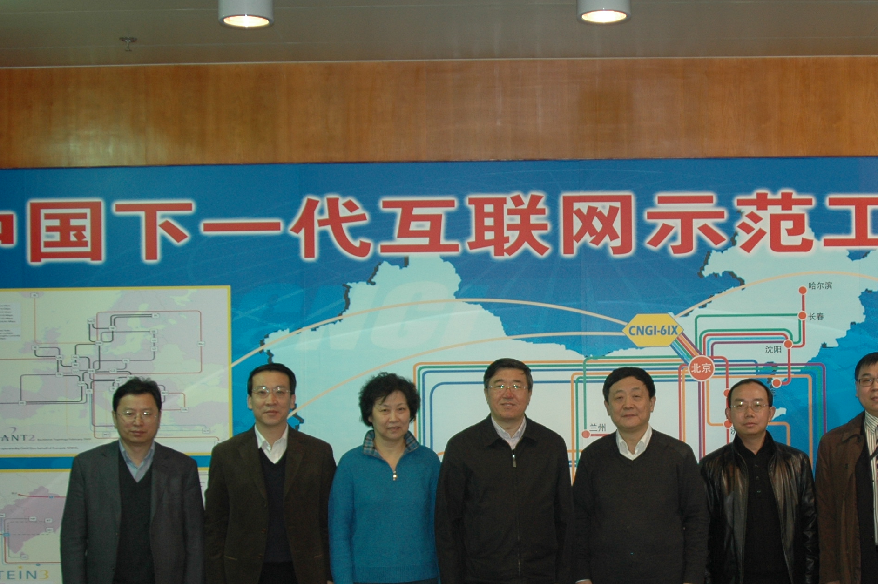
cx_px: 588
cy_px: 449
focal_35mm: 67
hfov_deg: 29.9
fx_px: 1633
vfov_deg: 20.1
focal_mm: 28
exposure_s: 1/60
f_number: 3.5
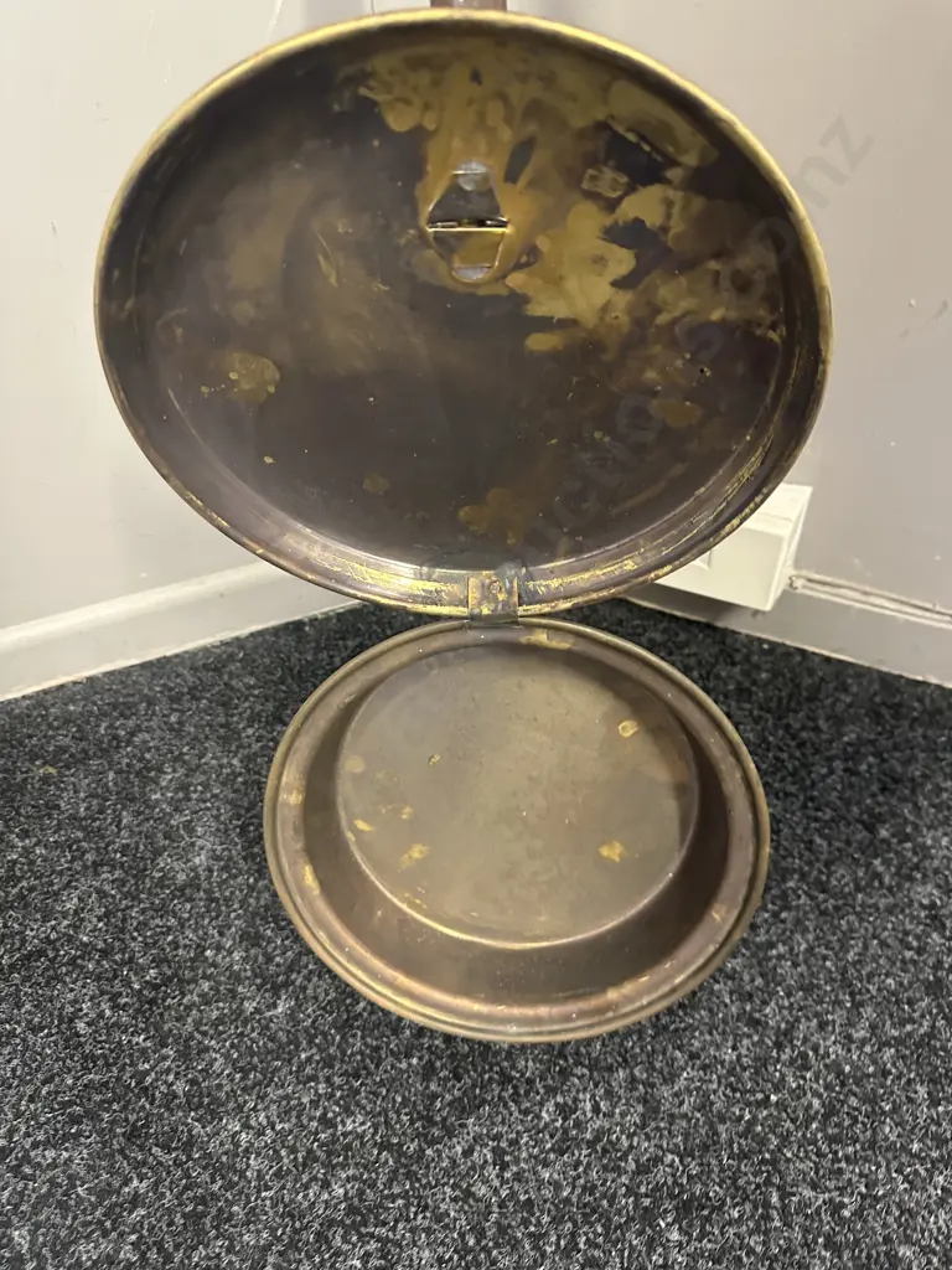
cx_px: 476
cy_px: 635
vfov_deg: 71.6
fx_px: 880
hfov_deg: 56.8
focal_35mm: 24
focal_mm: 6.86
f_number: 1.78
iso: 640
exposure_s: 1/33
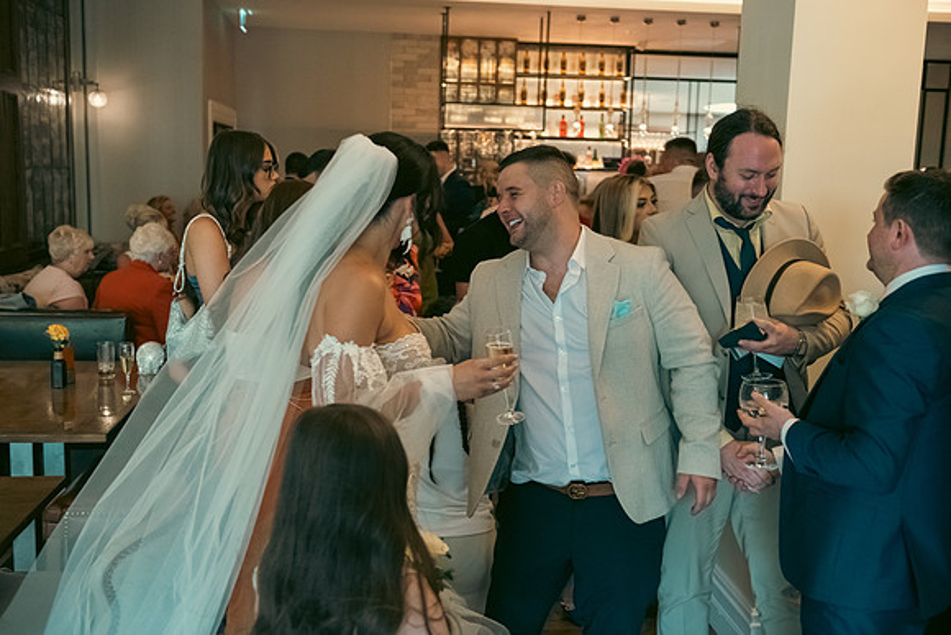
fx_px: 1004
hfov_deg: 50.7
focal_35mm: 38
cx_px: 476
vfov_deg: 35.1
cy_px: 318
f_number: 3.5
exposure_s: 1/160
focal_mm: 38
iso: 2000
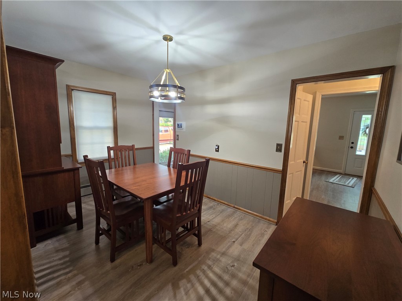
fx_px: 151
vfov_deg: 89.9
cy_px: 150
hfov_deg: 106.2
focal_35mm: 13
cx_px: 201
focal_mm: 2.2
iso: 160
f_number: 2.2
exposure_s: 1/60
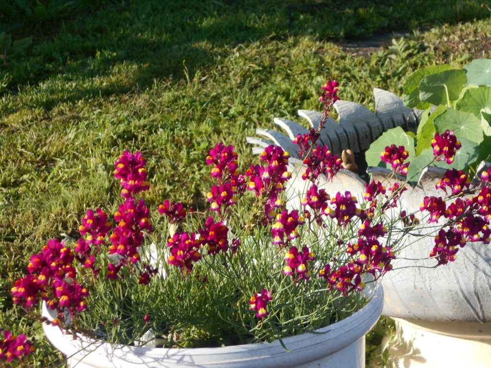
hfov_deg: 17.4
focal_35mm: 113
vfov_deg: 13.1
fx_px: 1603
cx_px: 246
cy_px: 184
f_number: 6
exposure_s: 1/160
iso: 80
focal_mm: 20.1
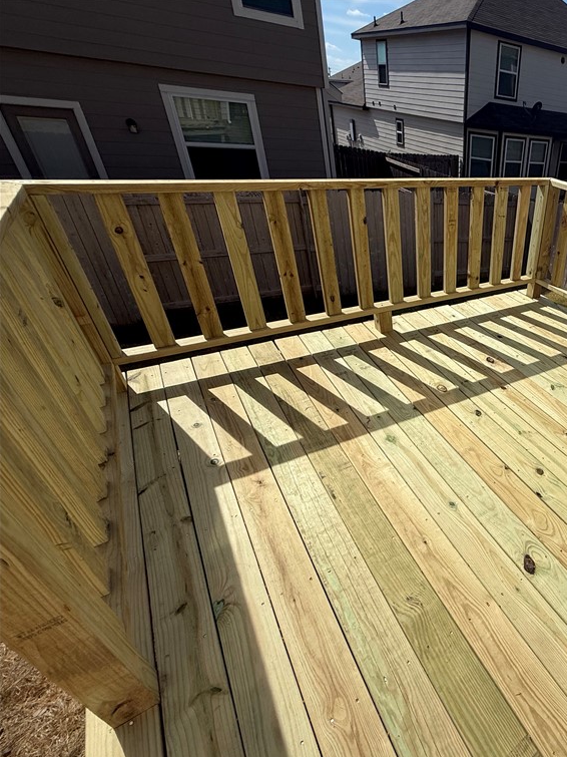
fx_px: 415
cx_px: 512
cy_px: 382
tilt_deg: -32.8
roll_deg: -6.9
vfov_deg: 84.7
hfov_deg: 58.5
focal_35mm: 19
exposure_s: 1/5155
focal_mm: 2.22
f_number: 2.2
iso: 50
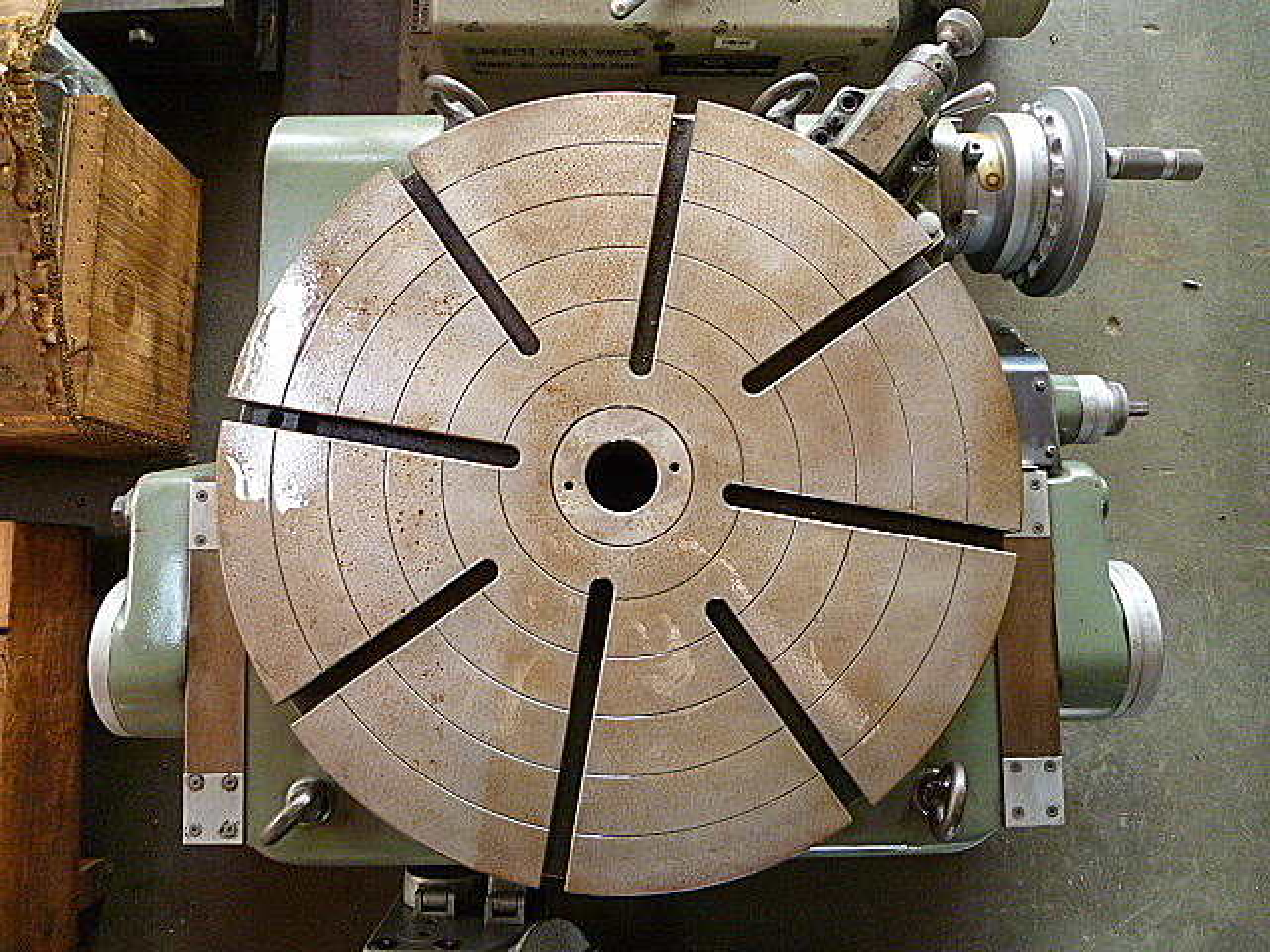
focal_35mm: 25
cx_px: 635
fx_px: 917
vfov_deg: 54.9
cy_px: 476
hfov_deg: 69.4
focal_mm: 4.5
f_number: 2.8
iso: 400
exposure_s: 1/25
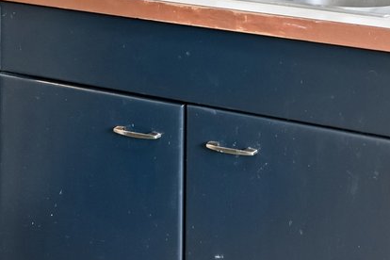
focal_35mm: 94
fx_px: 1018
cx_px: 301
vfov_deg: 12.9
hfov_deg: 21.5
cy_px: -234
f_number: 8
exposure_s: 1/15
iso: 400
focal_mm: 19
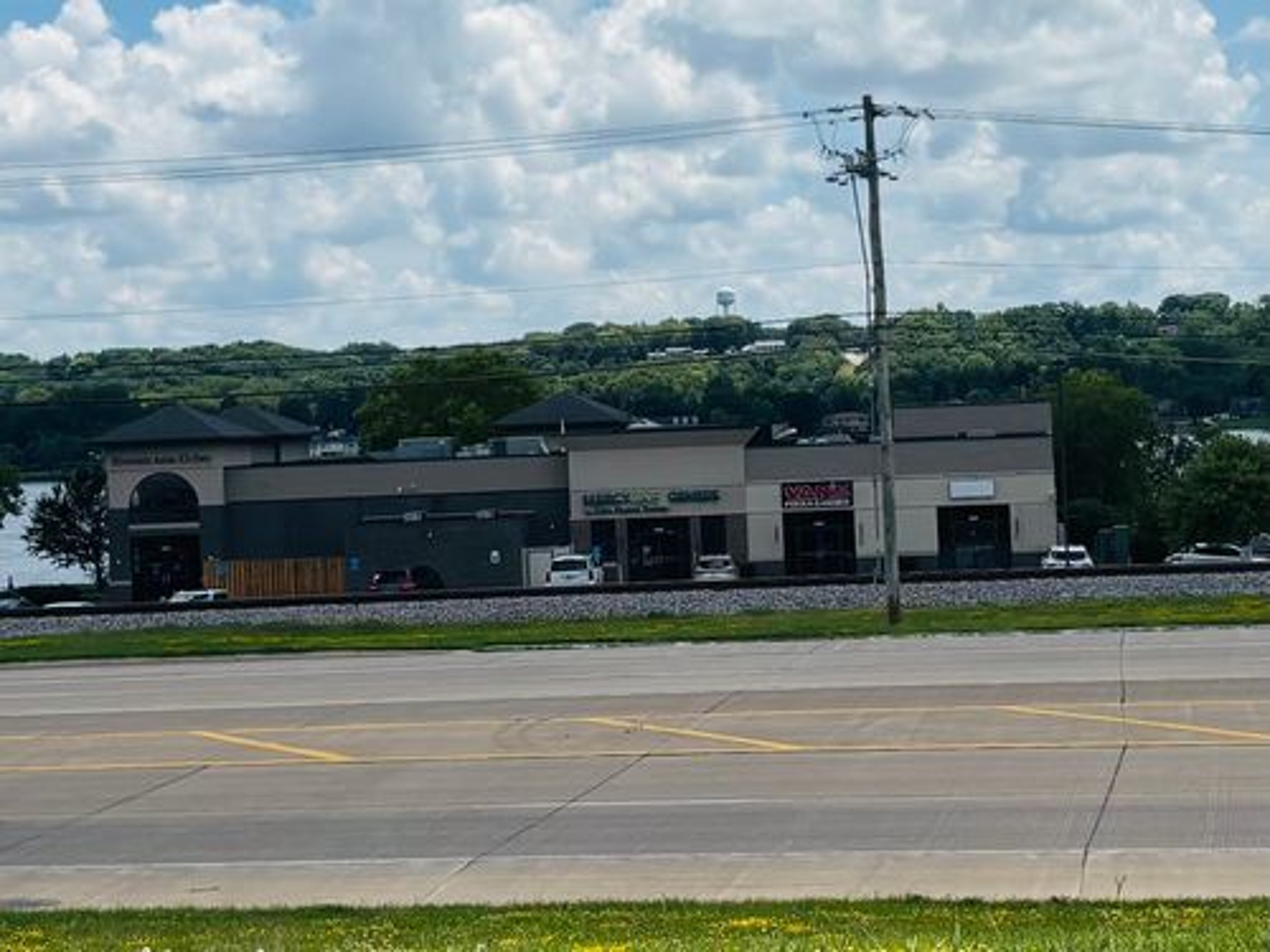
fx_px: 954
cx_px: 635
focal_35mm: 26
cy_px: 476
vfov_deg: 53.1
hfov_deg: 67.3
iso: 50
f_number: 1.6
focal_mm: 5.96
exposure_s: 1/6711
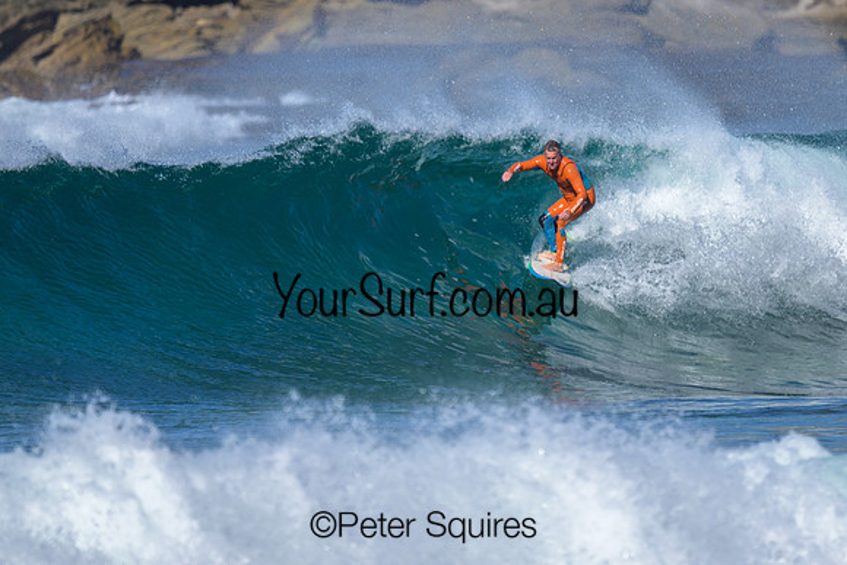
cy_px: 251
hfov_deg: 1.9
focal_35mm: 1100
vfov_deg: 1.3
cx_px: 491
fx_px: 25884
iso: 220
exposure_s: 1/2000
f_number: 6.3
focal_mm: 800
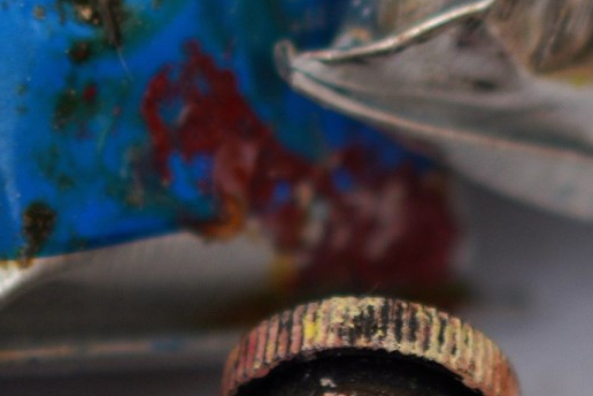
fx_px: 7857
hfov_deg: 4.3
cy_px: 479
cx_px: 626
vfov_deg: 2.9
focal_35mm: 477
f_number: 1.8
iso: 100
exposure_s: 1/20
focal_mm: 55
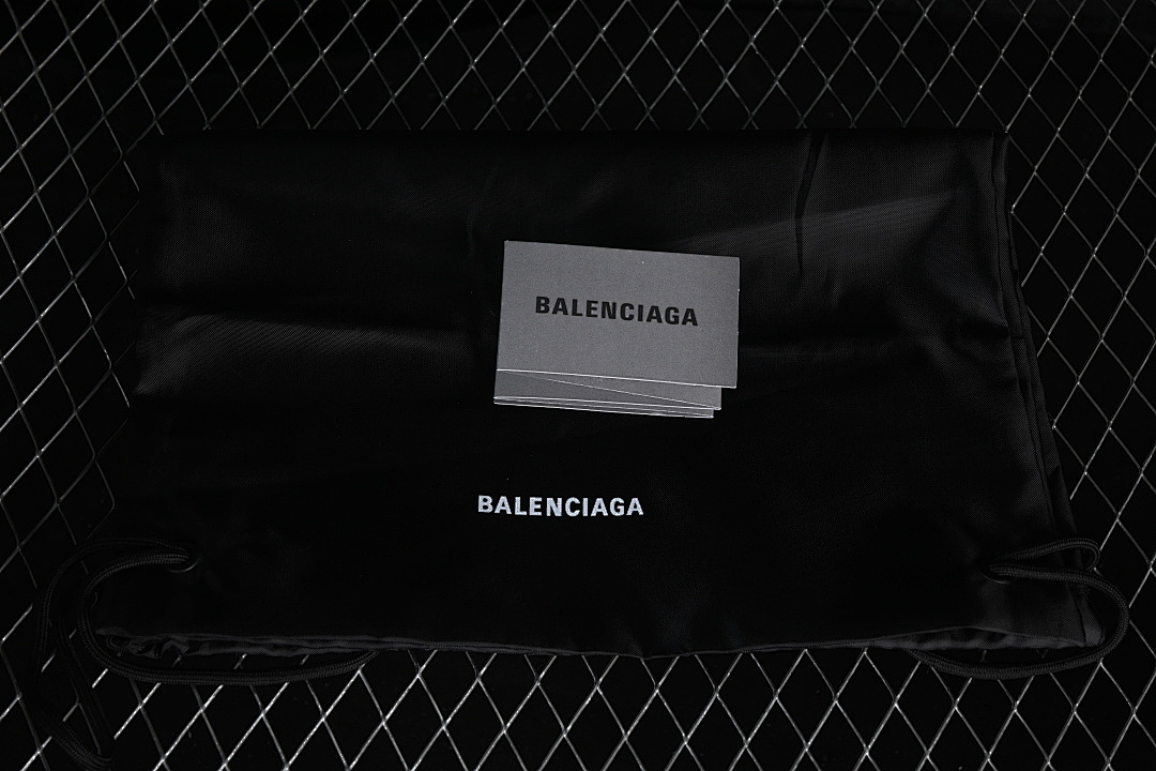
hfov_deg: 27.0
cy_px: 386
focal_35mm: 75
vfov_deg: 18.2
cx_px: 578
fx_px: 2408
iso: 160
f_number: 6.3
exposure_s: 1/60
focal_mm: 50
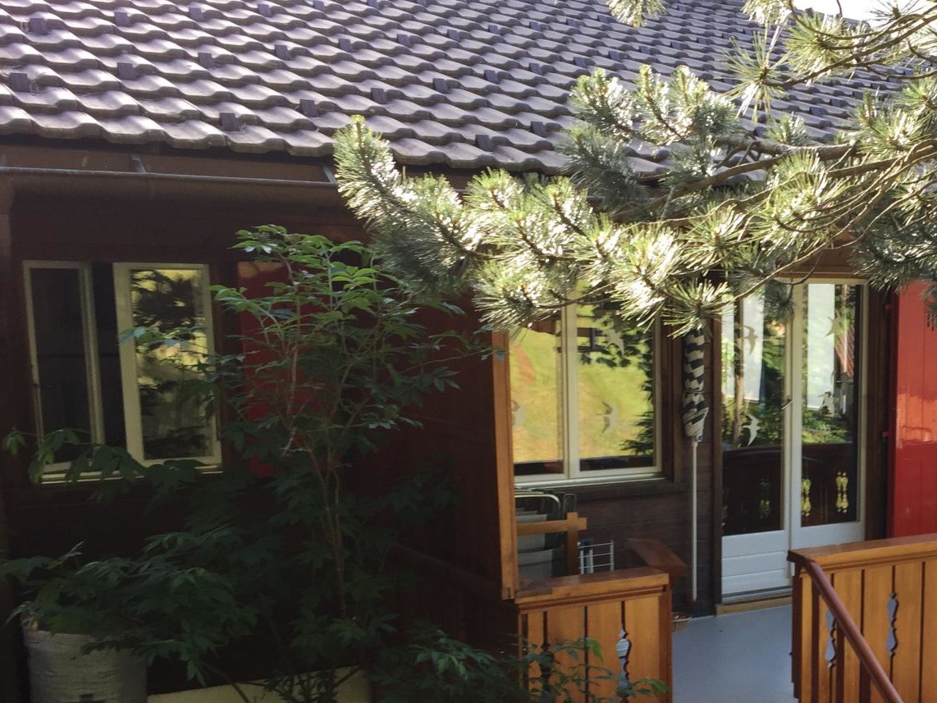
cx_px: 804
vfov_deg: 27.6
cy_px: 529
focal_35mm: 52
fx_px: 1408
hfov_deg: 35.1
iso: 32
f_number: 2.2
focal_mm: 4.15
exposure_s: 1/109
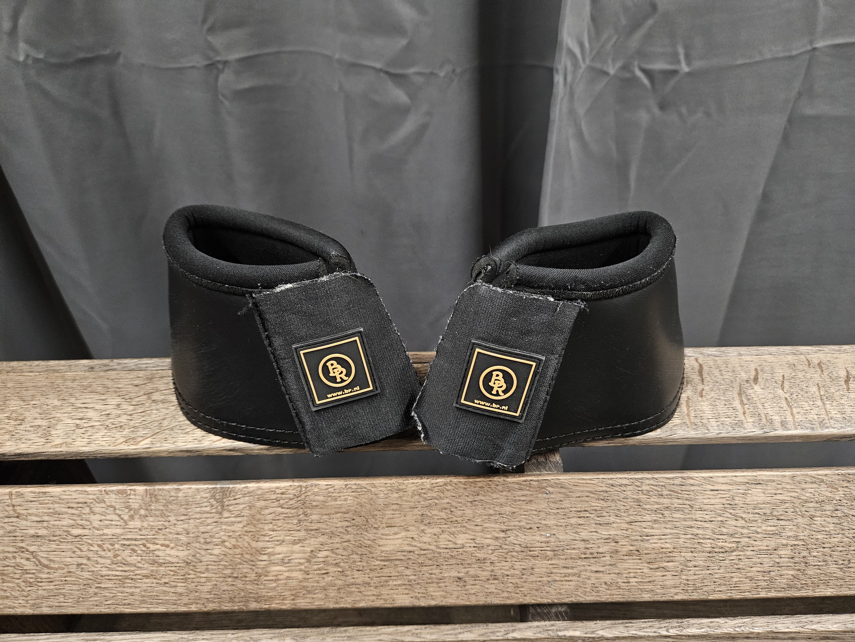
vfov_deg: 58.9
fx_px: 568
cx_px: 428
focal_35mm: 23
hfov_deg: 73.9
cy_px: 321
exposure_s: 1/100
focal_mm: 5.4
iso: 400
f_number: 1.8
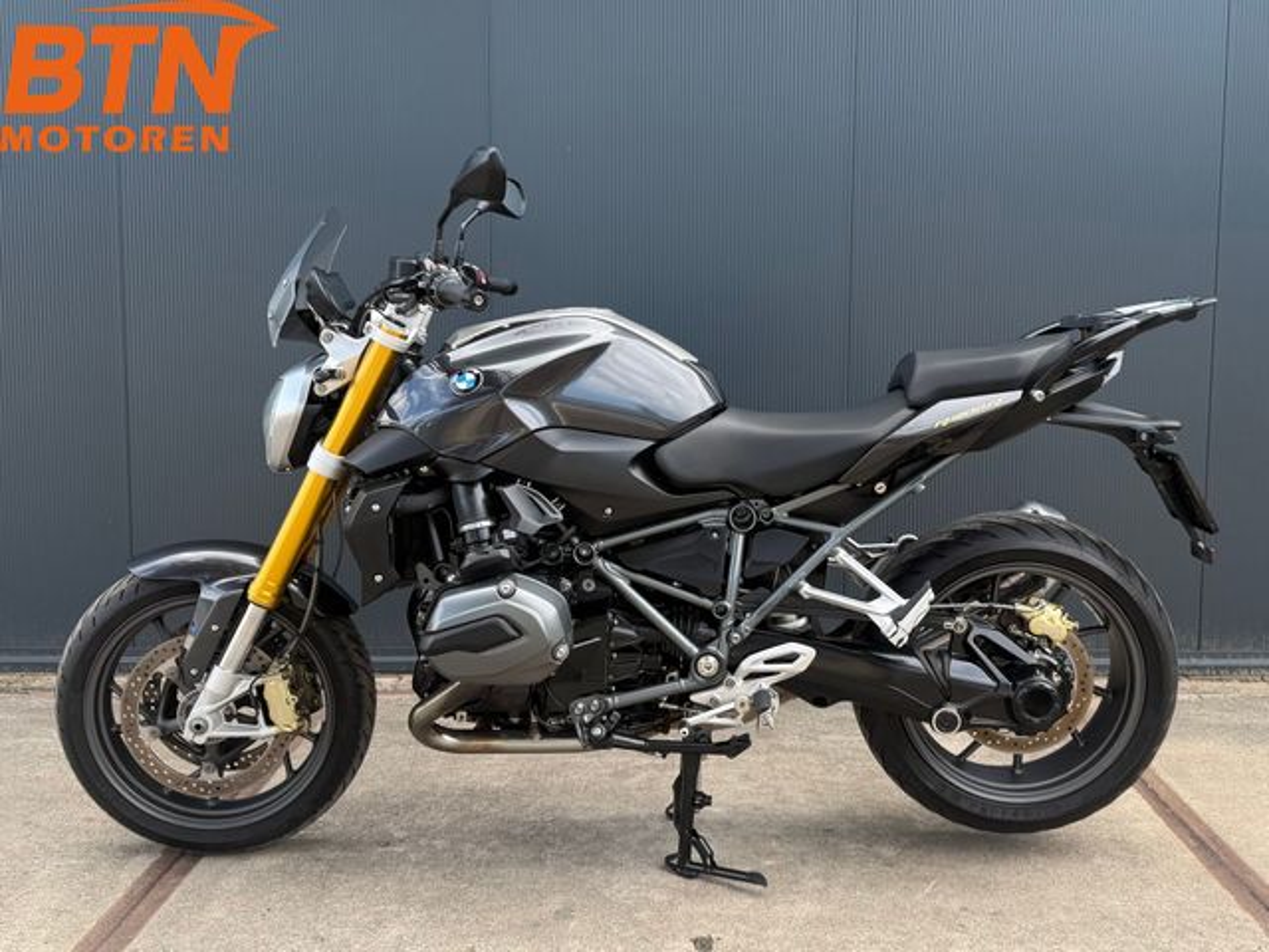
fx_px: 880
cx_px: 634
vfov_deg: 56.8
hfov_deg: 71.6
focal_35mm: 24
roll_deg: -1.1
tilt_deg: -5.1
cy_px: 476
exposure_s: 1/426
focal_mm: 6.76
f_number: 1.78
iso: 80
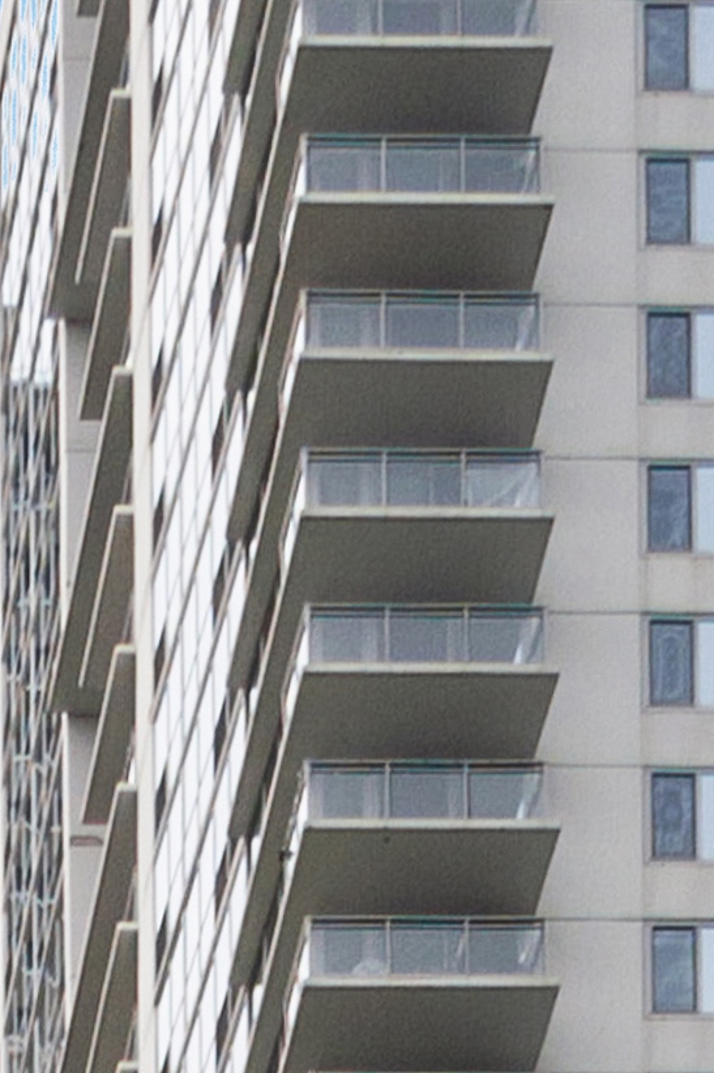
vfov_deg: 7.4
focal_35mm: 228
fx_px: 6791
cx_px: -843
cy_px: 3703
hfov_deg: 5.8
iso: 400
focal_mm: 31
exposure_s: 1/250
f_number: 8
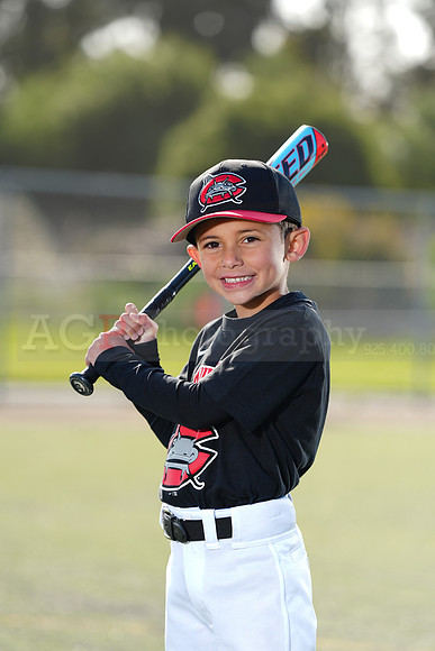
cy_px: 326
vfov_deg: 10.3
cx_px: 218
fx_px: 3623
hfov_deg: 6.9
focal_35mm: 200
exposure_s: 1/250
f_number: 4.5
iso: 64
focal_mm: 200
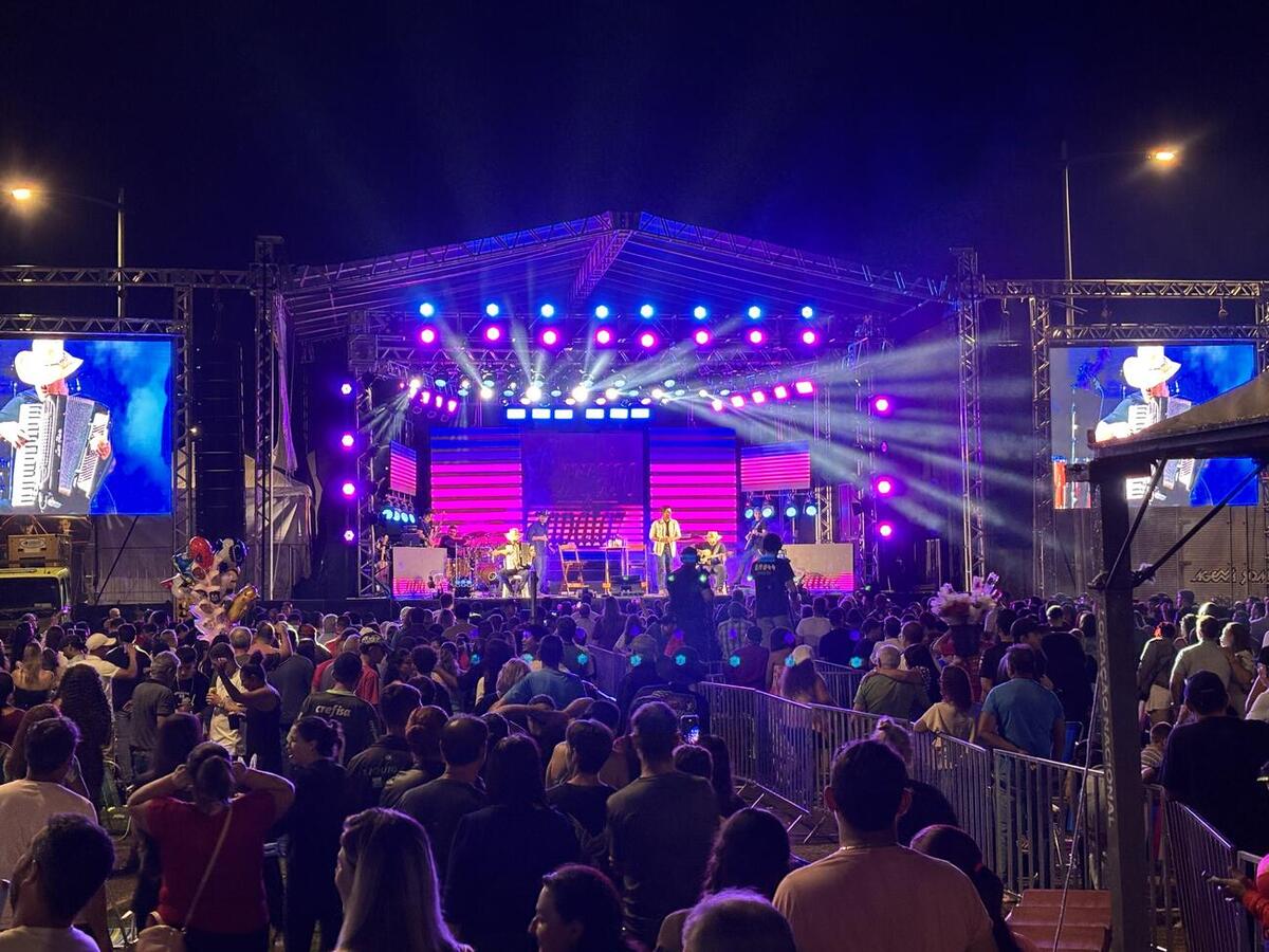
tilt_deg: +2.9
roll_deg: +1.4
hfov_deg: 36.8
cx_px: 634
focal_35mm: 52
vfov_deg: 28.0
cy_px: 476
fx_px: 1906
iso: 125
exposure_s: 1/40
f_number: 1.6
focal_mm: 5.96
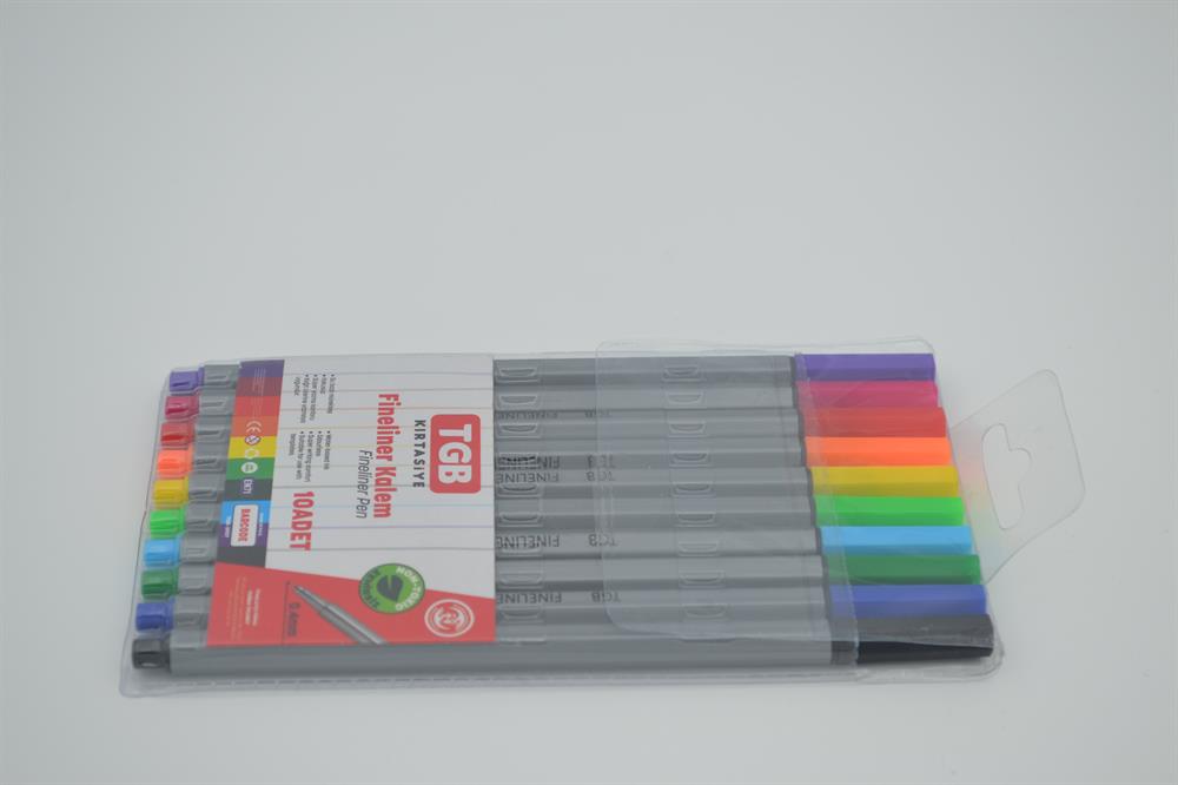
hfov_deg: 29.3
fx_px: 2257
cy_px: 392
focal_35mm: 69
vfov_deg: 19.7
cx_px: 589
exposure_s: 1/80
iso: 100
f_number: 5.6
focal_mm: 46
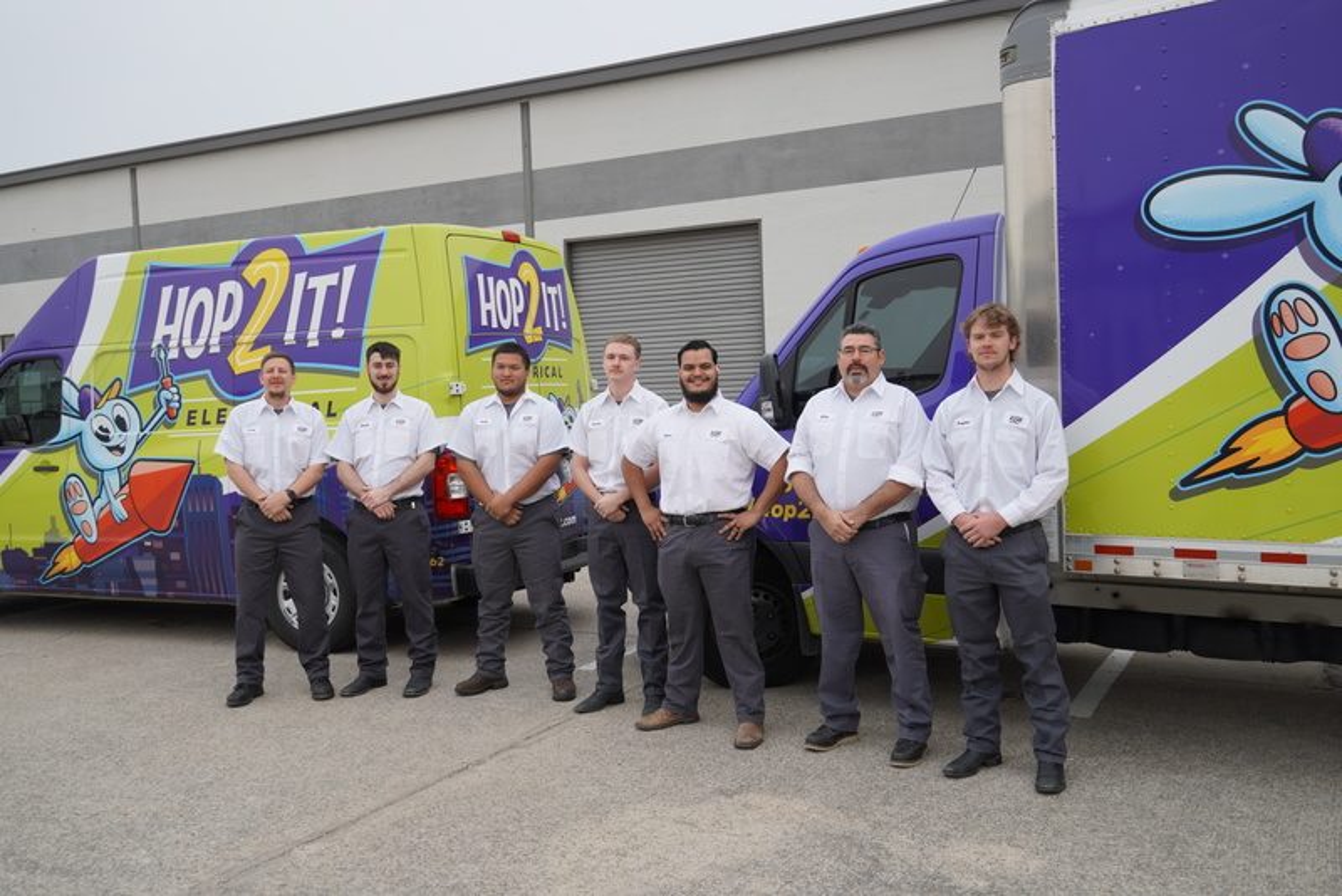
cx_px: 671
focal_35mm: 33
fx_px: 1231
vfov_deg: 40.0
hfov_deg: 57.2
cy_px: 448
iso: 125
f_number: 4
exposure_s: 1/160
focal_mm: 22
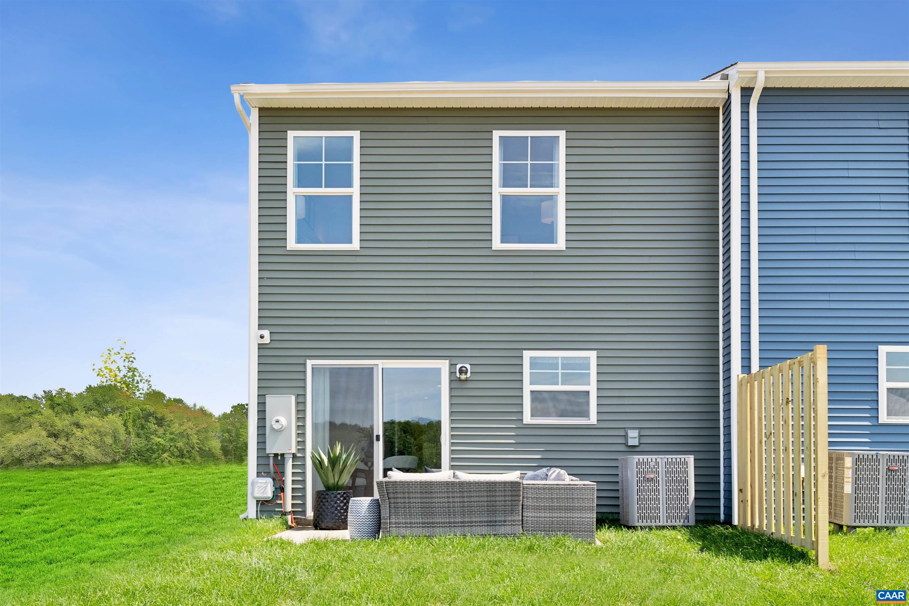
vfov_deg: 40.0
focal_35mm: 33
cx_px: 454
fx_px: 833
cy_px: 303
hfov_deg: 57.2
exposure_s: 1/125
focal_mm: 33
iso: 200
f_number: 9
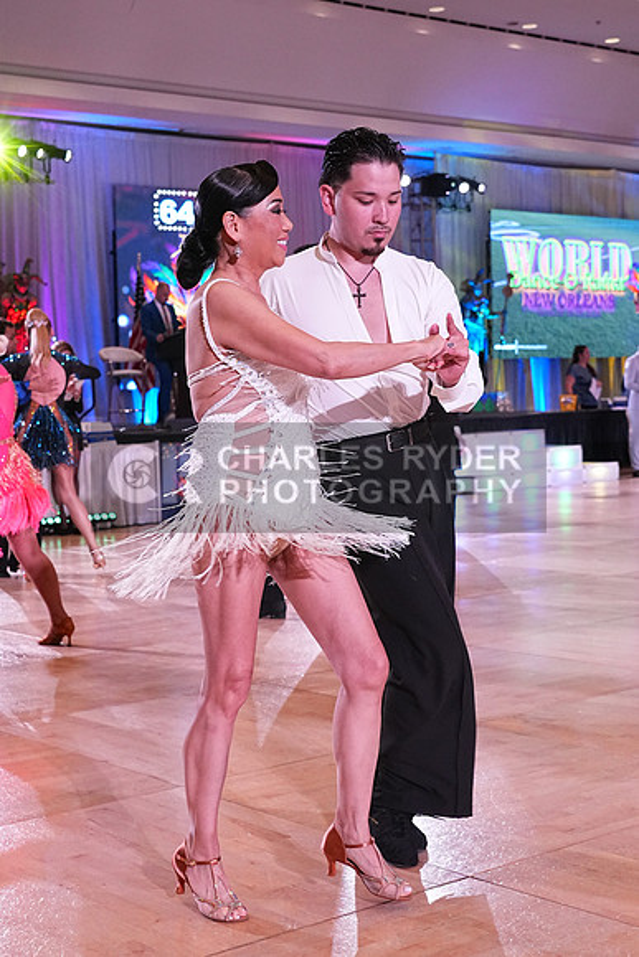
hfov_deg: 24.6
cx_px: 320
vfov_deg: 36.2
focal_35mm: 55
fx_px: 1463
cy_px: 478
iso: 3200
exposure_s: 1/400
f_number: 5
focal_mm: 37
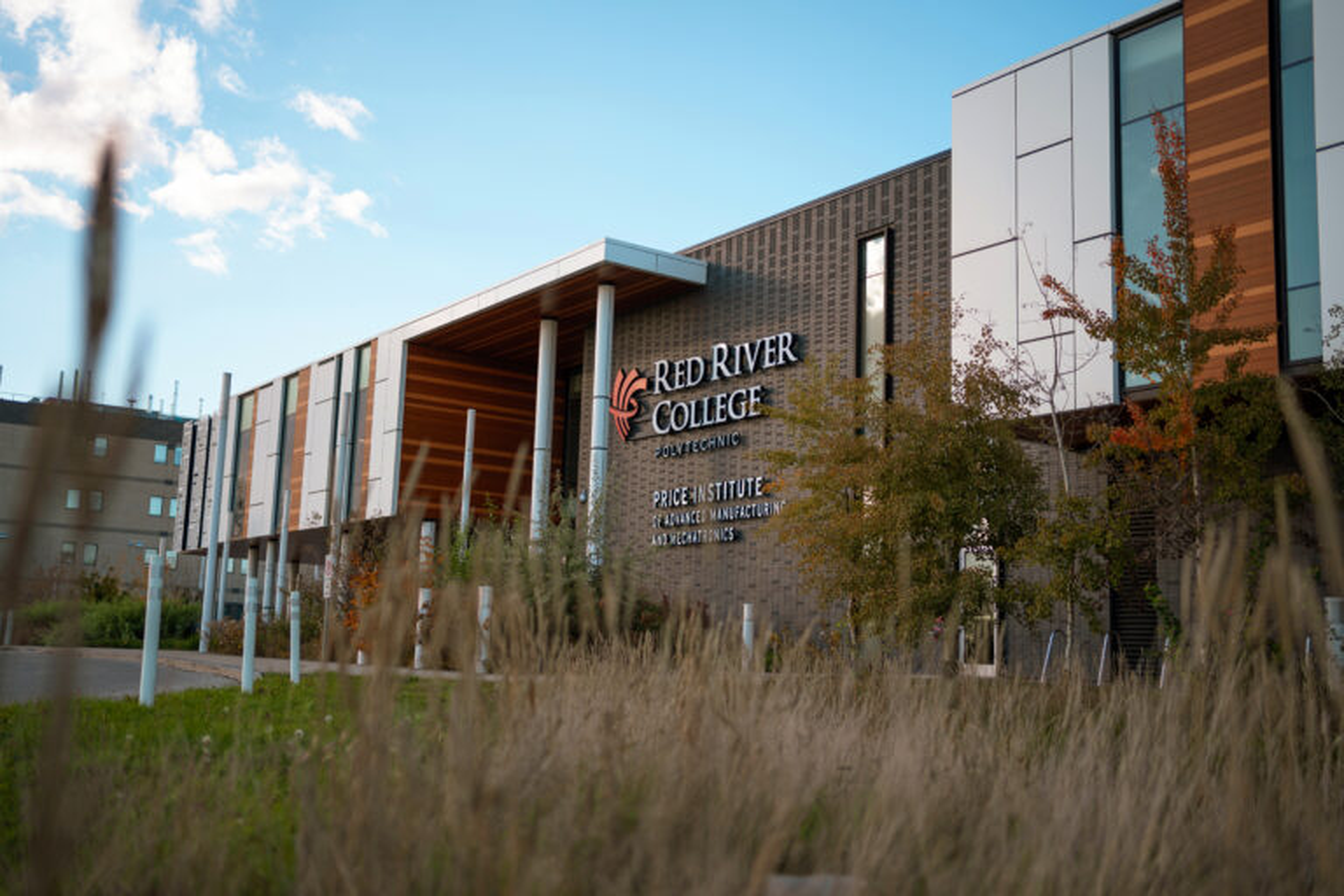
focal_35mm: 35
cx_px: 672
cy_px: 448
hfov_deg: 54.4
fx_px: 1307
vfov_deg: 37.9
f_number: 2
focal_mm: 35
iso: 64
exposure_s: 1/1250
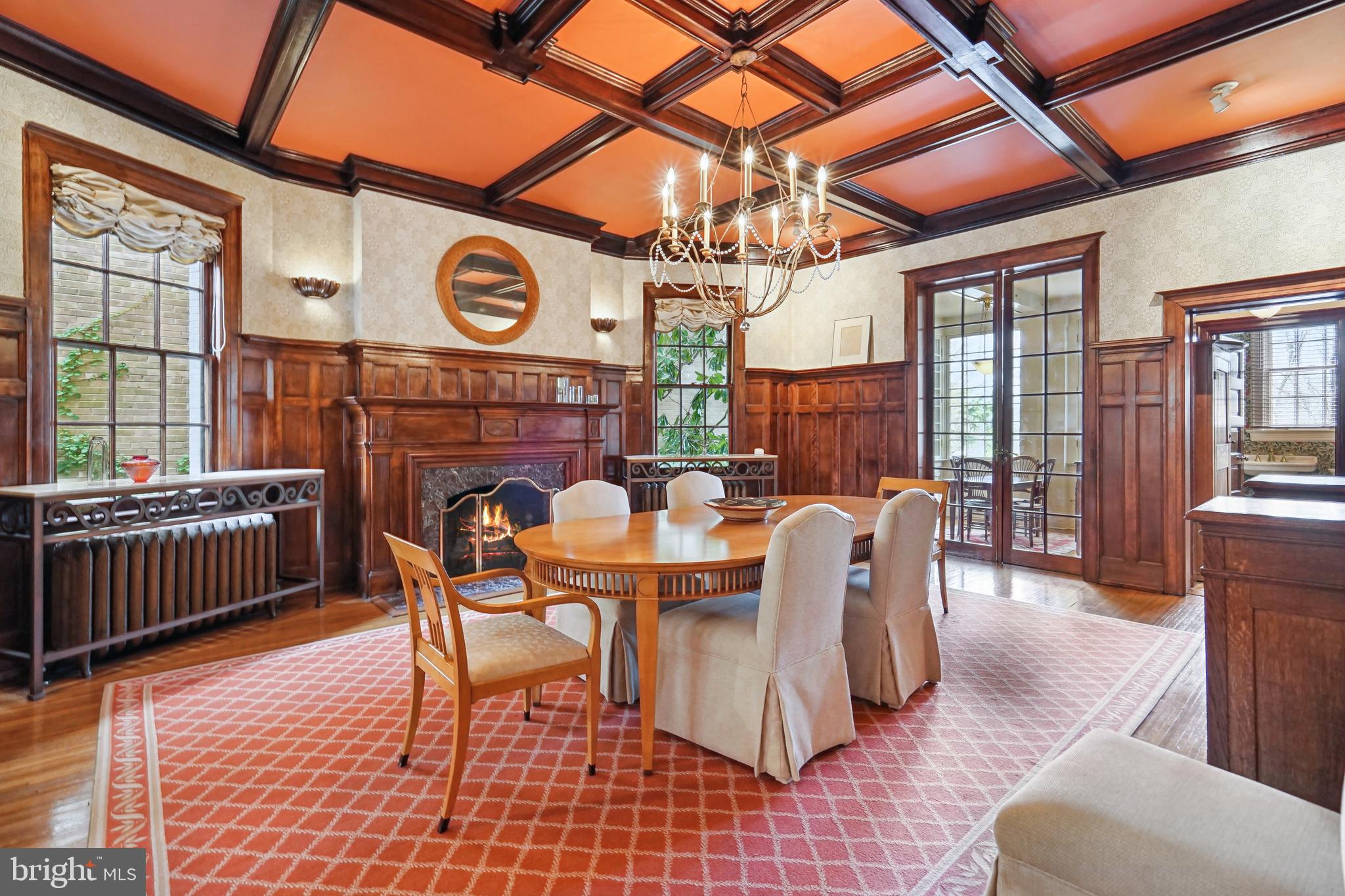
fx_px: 598
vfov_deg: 73.7
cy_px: 448
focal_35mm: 16
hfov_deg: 96.7
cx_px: 672
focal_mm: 16
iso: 800
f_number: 4.5
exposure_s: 1/100
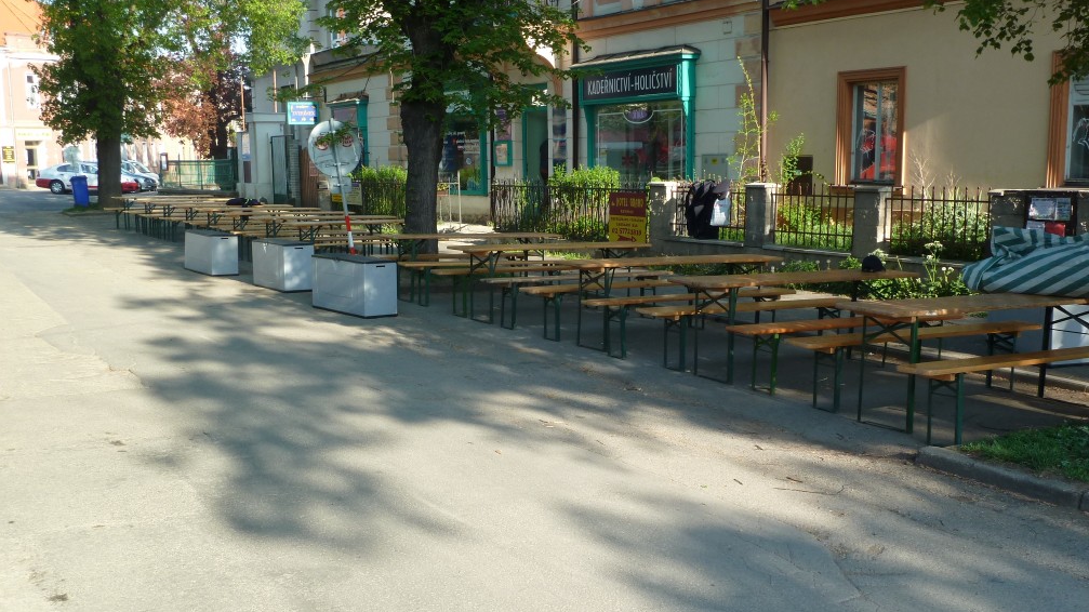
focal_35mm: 41
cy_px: 381
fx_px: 1184
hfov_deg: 49.4
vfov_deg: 28.9
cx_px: 553
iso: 80
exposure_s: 1/125
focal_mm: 6.1
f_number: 4
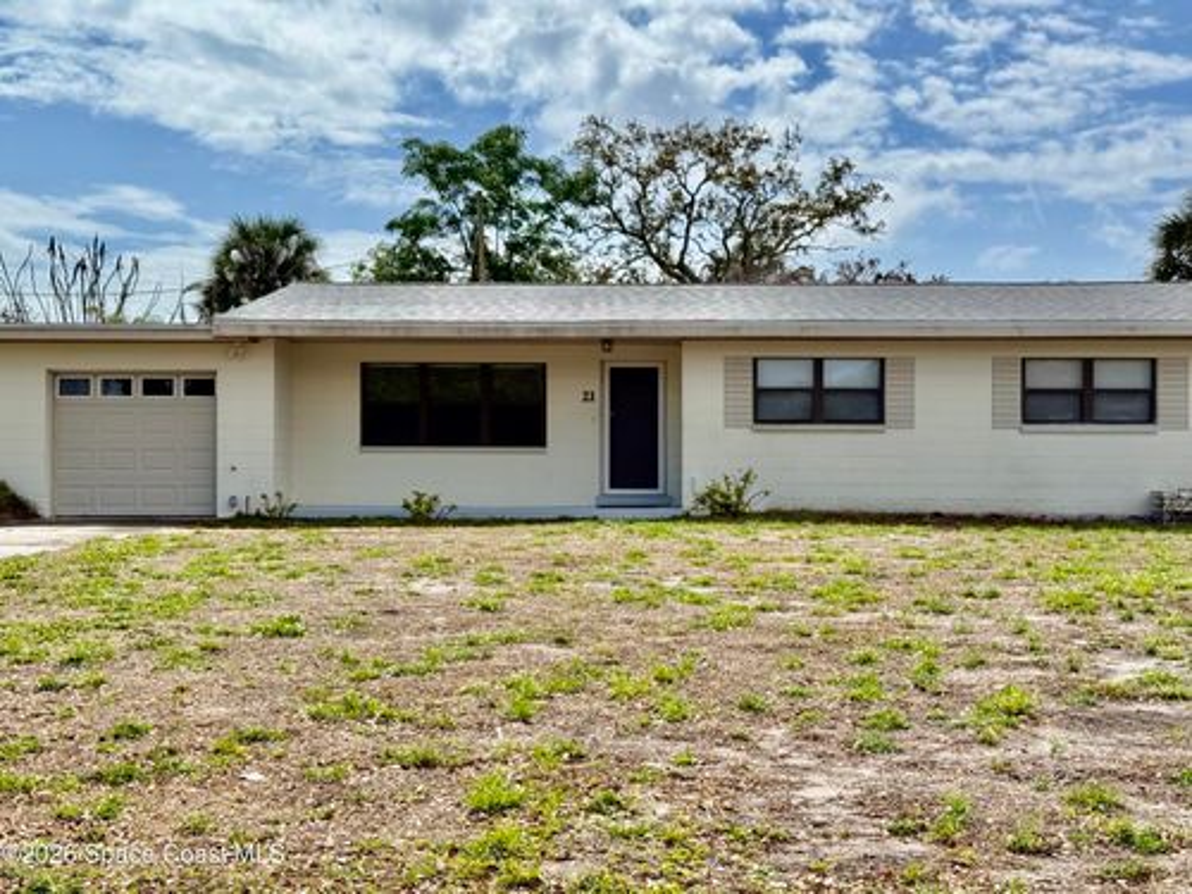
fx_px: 1653
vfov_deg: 30.3
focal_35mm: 48
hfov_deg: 39.7
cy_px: 447
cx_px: 596
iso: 64
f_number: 1.78
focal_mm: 6.76
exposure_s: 1/8772
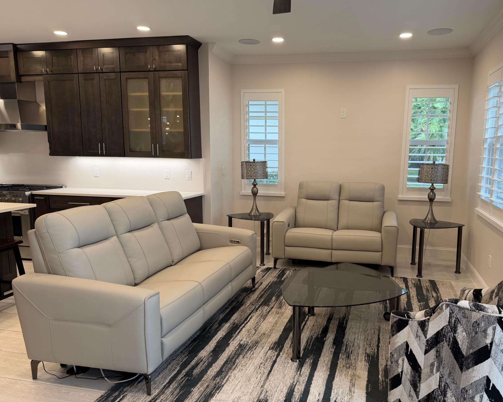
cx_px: 294
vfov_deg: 51.5
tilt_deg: -7.9
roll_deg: -0.8
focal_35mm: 28
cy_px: 211
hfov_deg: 61.8
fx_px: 417
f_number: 1.78
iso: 125
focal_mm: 6.76
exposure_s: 1/120
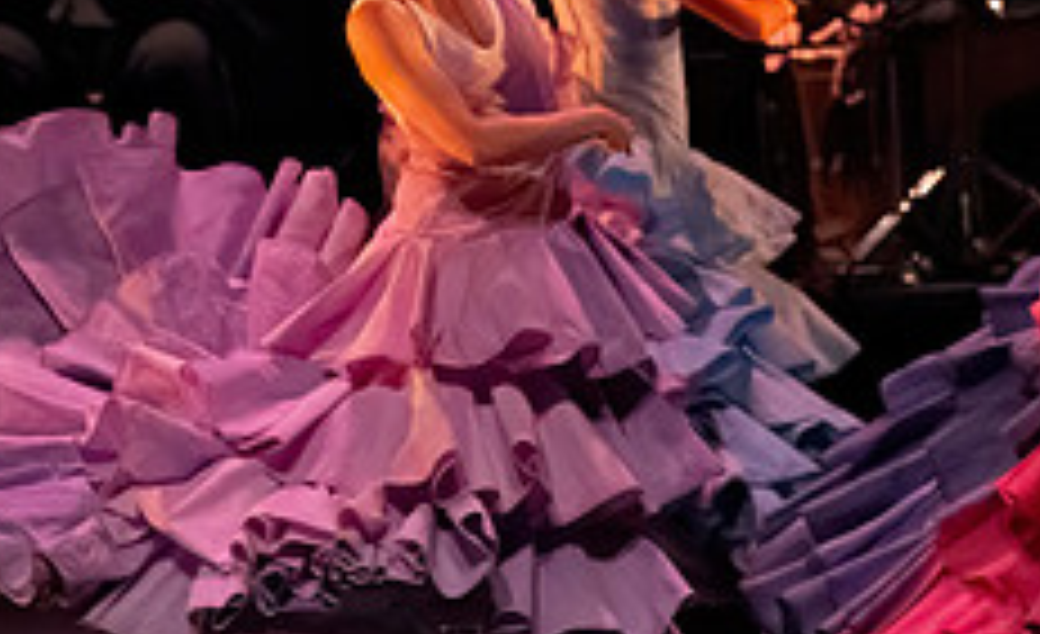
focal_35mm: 727
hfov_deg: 2.9
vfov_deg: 1.8
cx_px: 1058
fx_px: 20471
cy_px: 186
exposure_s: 1/400
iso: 20000
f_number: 6.3
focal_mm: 282
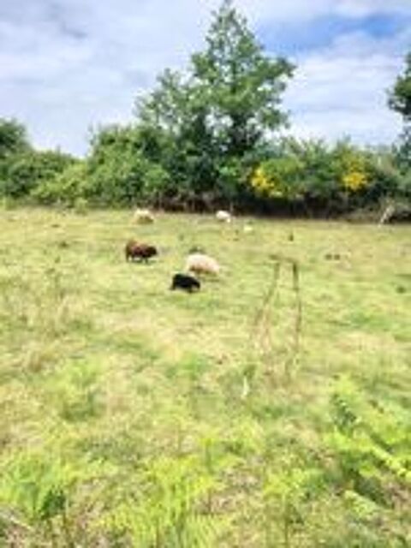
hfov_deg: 56.8
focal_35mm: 24
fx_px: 380
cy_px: 274
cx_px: 206
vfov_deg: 71.6
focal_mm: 5.56
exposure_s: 1/466
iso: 100
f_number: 1.8
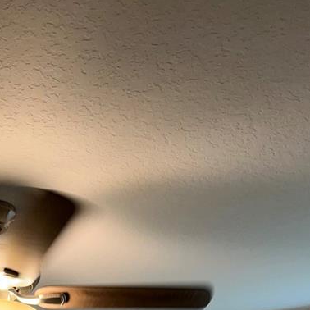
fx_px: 740
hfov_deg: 23.2
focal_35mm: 73
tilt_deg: +6.0
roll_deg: +1.5
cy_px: 463
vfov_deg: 20.4
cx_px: 48
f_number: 1.6
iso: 125
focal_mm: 5.1
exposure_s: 1/121
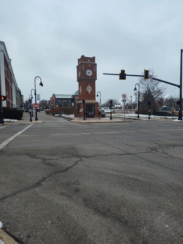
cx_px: 92
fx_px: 162
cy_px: 122
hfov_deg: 58.9
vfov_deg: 73.9
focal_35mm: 23
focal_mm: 5.56
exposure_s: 1/248
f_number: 1.8
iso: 100
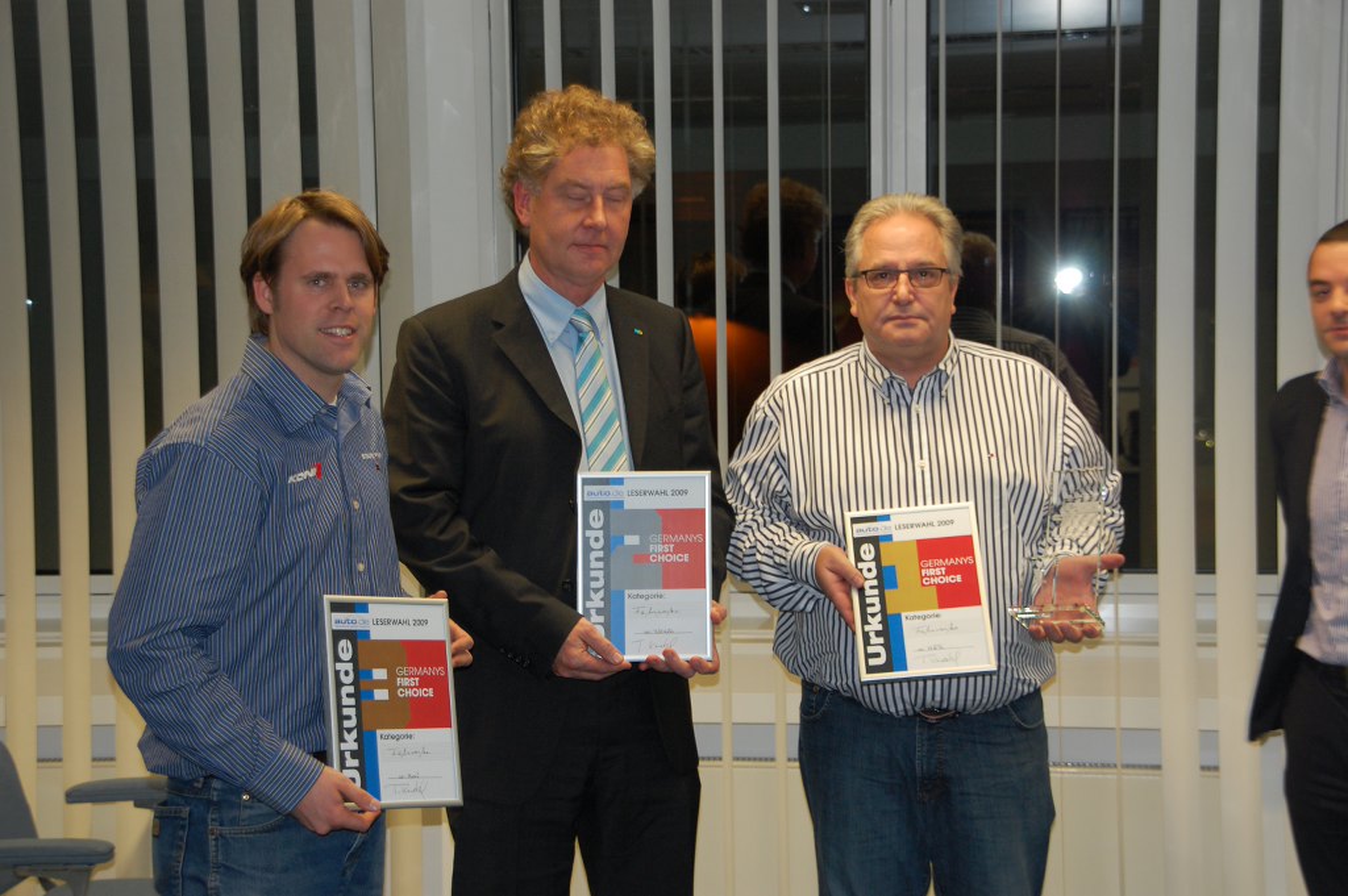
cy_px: 448
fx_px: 2806
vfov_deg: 18.2
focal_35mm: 75
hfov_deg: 27.0
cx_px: 674
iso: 400
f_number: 5
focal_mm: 50
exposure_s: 1/60
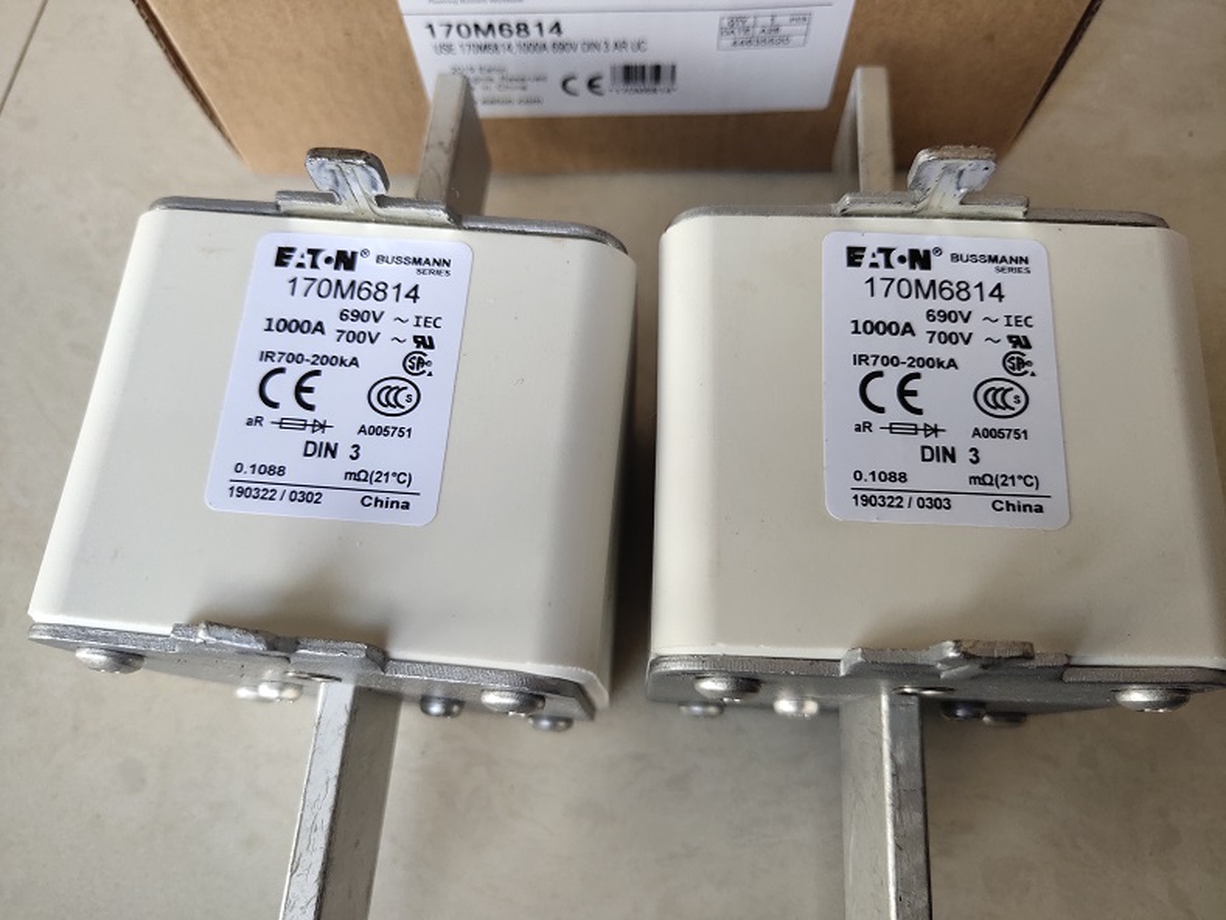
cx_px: 613
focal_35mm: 29
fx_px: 1027
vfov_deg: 48.2
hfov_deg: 61.7
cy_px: 460
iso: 77
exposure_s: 1/100
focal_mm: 4.27
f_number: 1.8
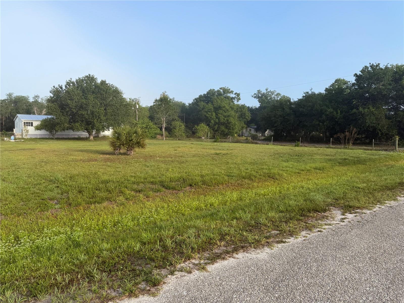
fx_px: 280
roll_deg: -1.5
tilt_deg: -4.2
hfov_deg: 71.6
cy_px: 152
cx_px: 202
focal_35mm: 24
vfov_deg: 56.8
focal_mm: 6.76
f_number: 1.78
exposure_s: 1/2053
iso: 80
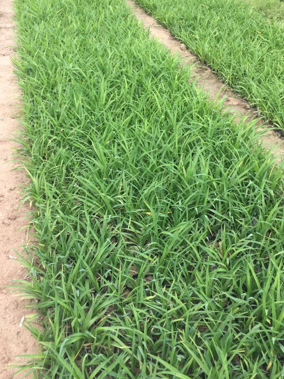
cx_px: 121
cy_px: 162
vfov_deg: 53.8
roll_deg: -0.6
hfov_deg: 41.7
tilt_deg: -35.2
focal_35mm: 34
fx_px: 372
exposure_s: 1/403
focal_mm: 4.15
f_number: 2.2
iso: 32
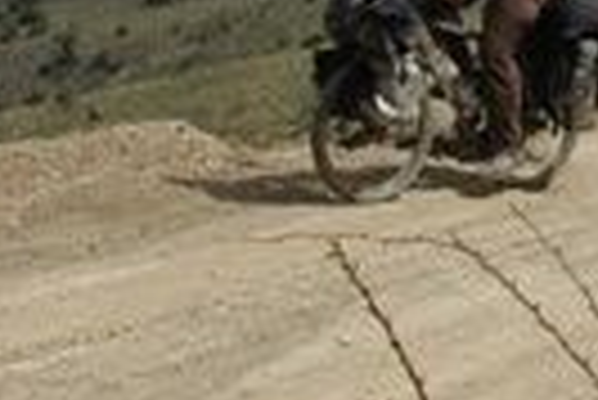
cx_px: 1021
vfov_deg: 7.2
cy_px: -56
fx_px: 3143
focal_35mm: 189
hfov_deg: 10.3
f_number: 11
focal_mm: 28
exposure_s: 1/500
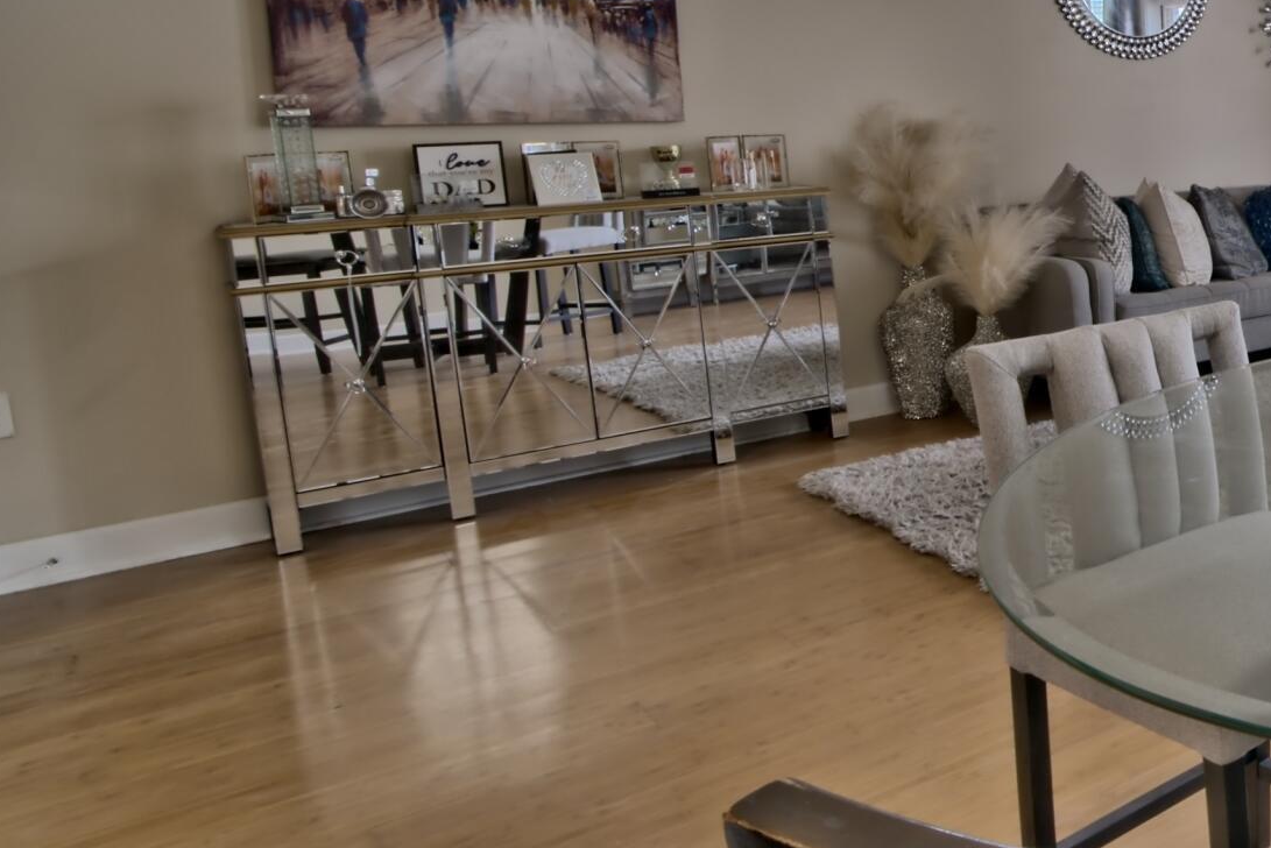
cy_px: 243
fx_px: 1165
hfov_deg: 36.9
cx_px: 1646
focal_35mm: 33
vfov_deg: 39.2
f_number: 16
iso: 200
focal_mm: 12
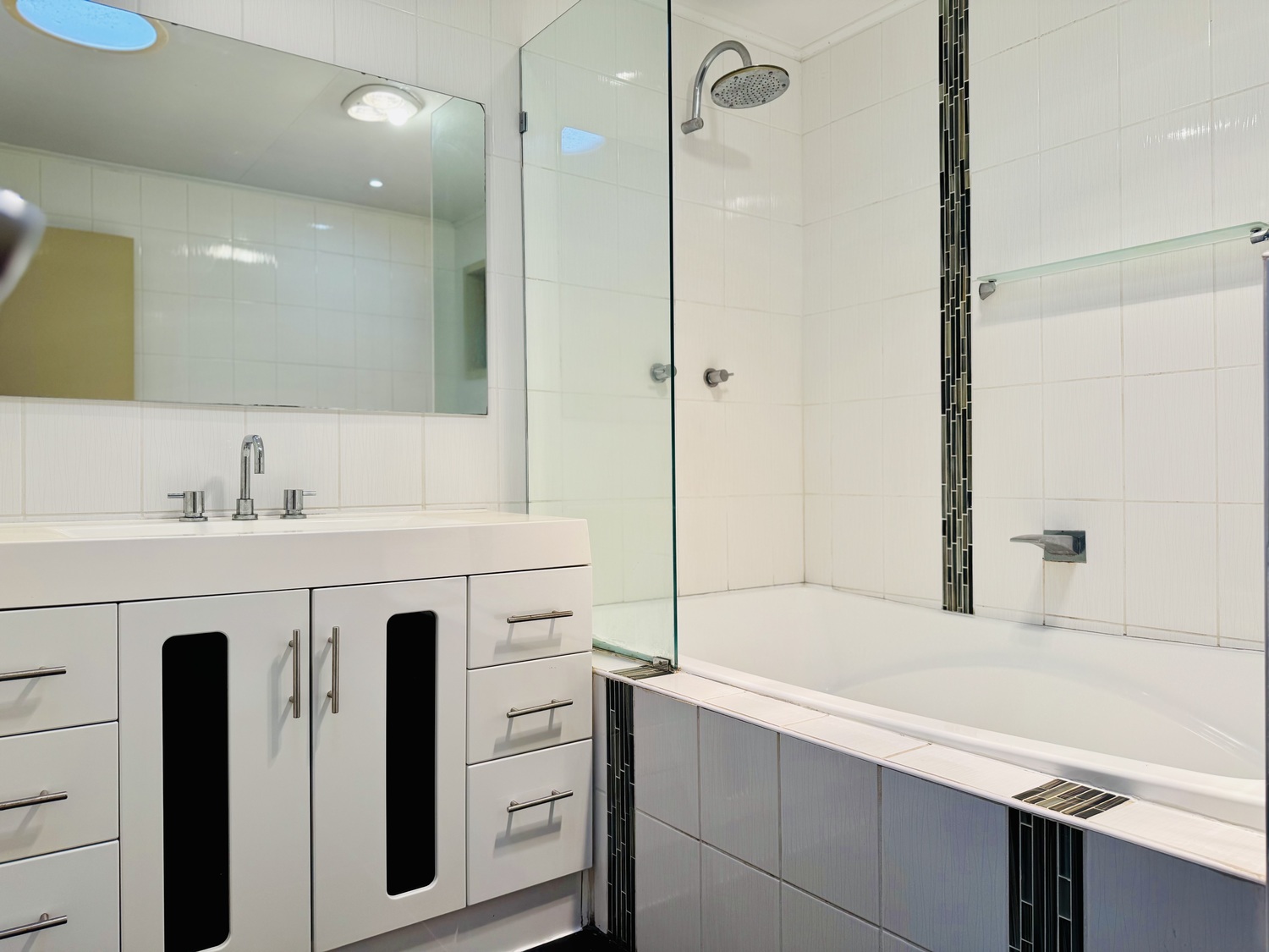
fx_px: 880
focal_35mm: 24
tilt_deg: -0.4
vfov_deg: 56.8
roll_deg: +0.8
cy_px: 476
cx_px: 634
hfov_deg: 71.6
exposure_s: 1/121
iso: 64
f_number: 1.78
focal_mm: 6.76
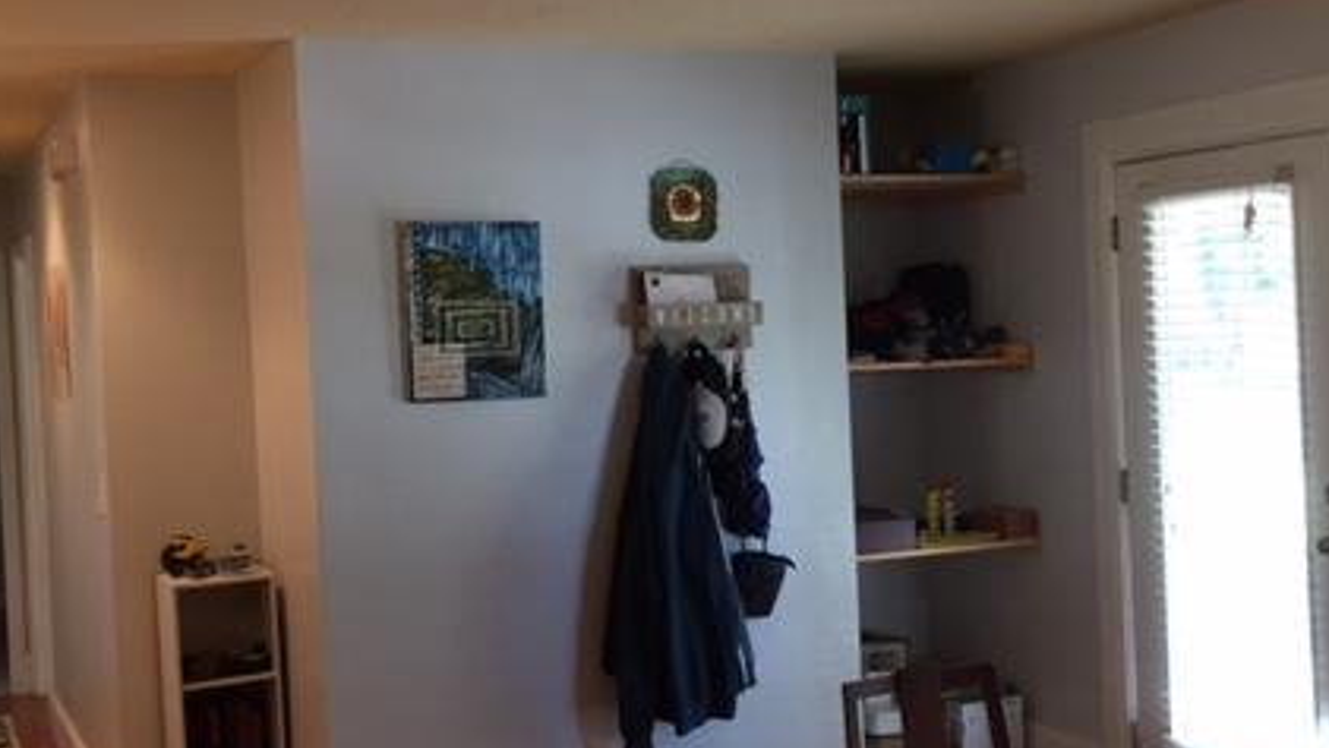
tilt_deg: -1.3
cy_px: 372
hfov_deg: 42.9
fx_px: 1692
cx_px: 688
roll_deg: +2.4
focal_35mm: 48
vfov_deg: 24.9
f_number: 2.2
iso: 80
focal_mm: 4.15
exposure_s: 1/30
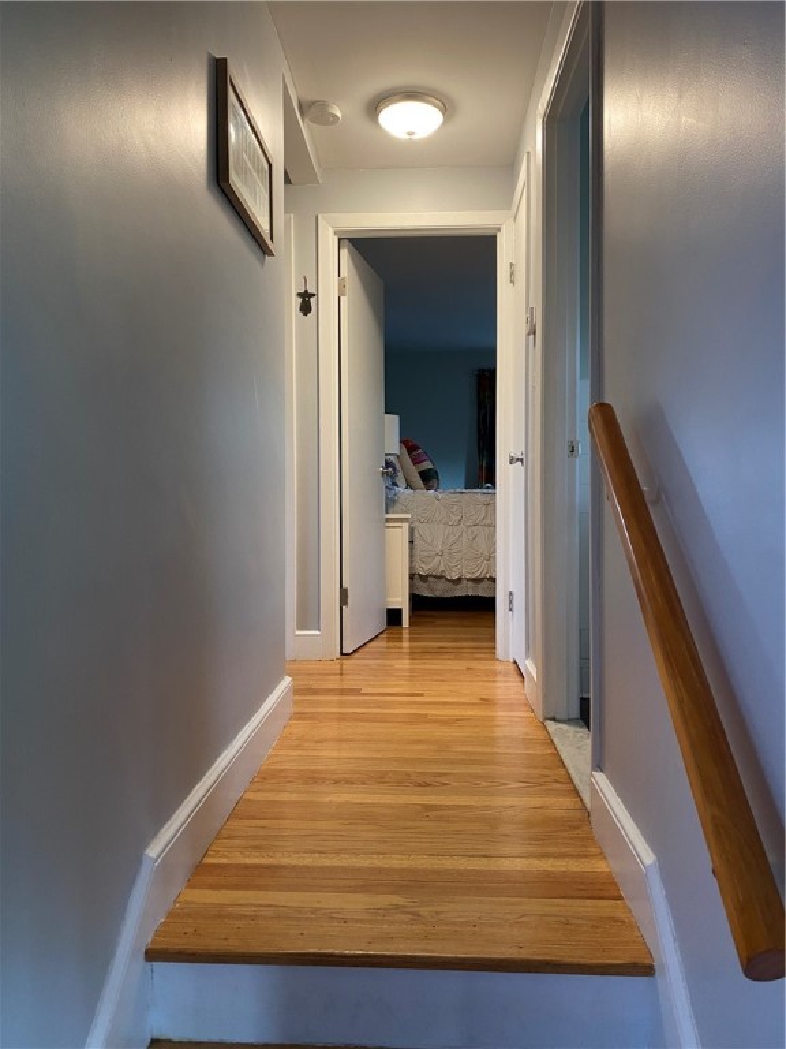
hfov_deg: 53.1
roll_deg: -0.3
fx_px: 787
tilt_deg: -0.9
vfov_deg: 67.3
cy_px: 524
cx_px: 393
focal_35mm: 26
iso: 200
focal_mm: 4.25
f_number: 1.8
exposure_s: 1/60
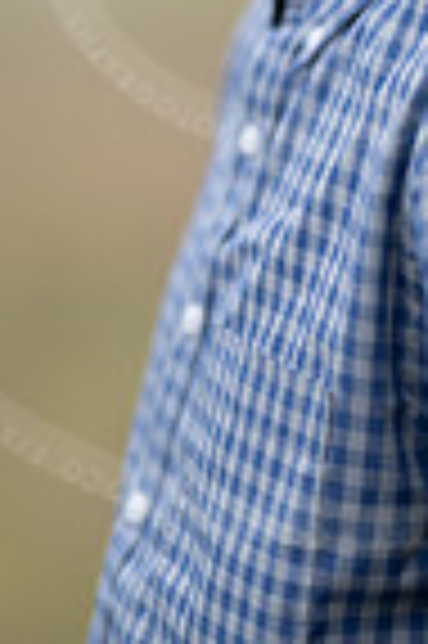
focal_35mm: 268
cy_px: -36
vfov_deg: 7.7
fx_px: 4791
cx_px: 320
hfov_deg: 5.1
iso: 500
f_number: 1.3
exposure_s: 1/400
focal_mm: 85
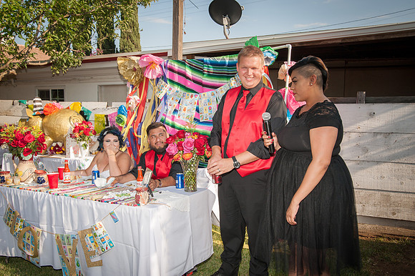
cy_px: 138
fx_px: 358
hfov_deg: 60.2
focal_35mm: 31
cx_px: 208
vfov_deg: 42.2
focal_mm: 31
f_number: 11
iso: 200
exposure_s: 1/250
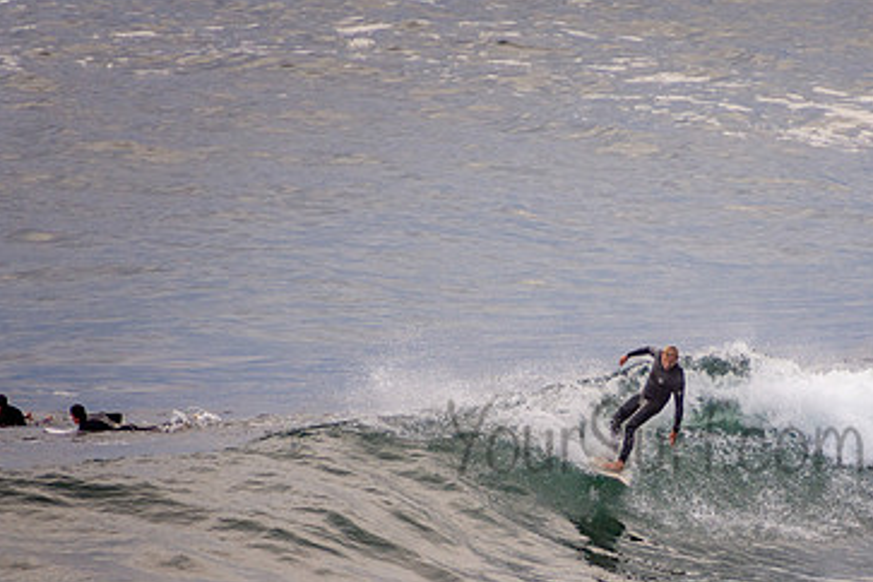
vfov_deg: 1.4
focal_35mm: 960
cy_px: 417
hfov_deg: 2.1
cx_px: 695
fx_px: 23278
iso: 450
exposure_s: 1/800
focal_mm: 400
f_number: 5.6
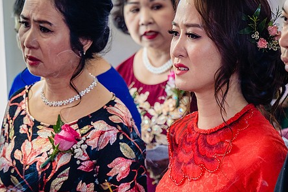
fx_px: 1305
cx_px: 169
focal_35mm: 163
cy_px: 123
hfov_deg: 12.6
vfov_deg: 8.4
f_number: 4
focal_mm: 72
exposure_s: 1/160
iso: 1600
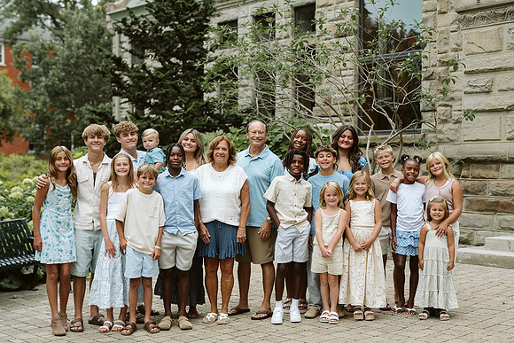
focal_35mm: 55
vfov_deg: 24.7
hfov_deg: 36.3
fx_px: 784
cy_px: 172
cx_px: 282
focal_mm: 50
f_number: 2.8
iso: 1000
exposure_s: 1/400
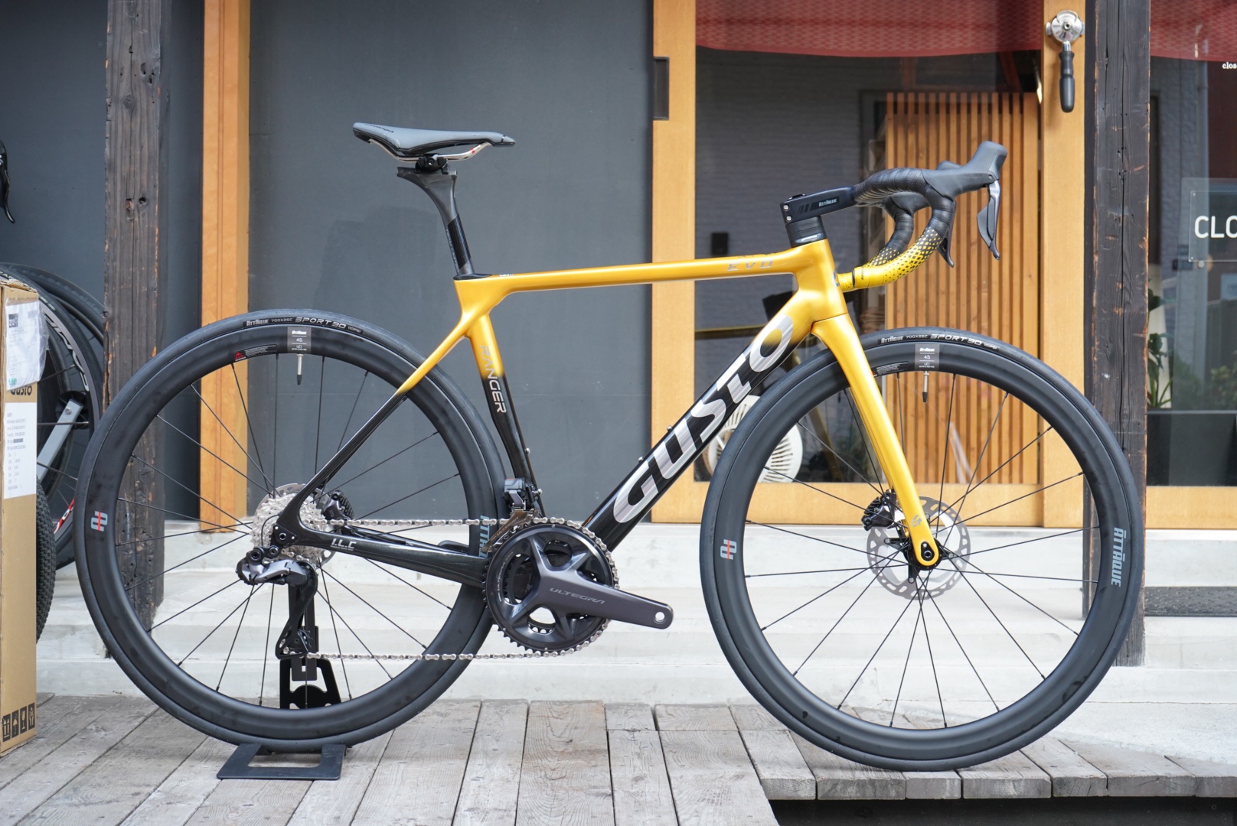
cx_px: 618
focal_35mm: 68
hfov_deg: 29.6
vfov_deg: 20.1
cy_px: 413
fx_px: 2338
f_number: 8
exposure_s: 1/80
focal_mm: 68
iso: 1250
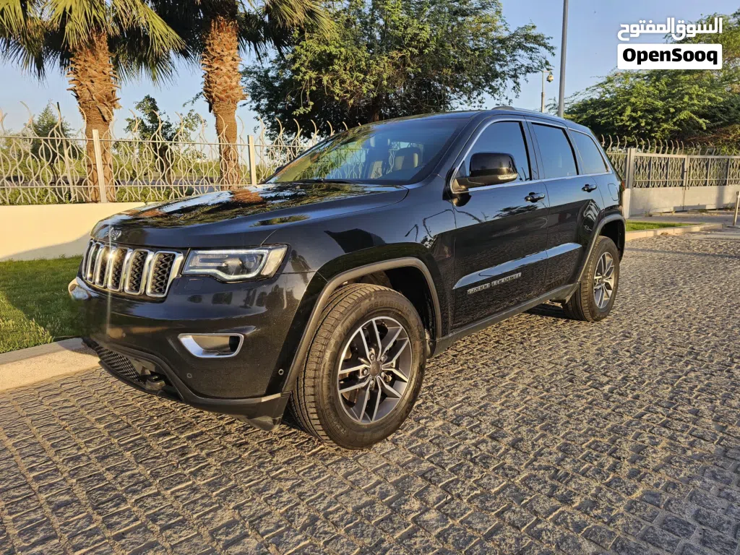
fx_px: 492
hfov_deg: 73.9
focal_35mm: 23
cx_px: 370
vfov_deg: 58.9
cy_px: 278
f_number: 1.7
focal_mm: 6.3
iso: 10
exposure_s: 1/154
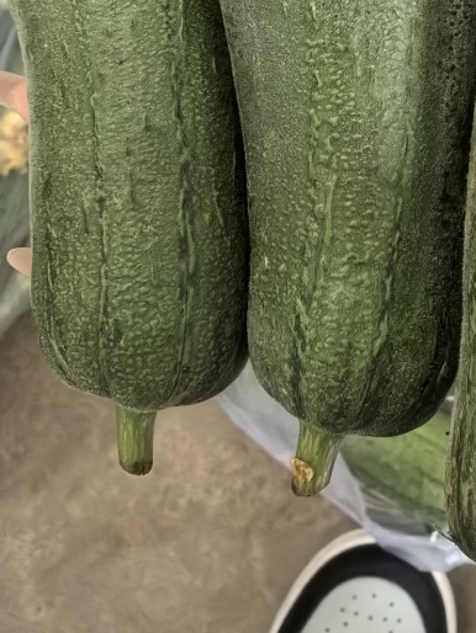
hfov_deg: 25.5
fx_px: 1026
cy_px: 24
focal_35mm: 56
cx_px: 404
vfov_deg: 32.1
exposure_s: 1/100
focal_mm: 6.35
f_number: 4
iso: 2000
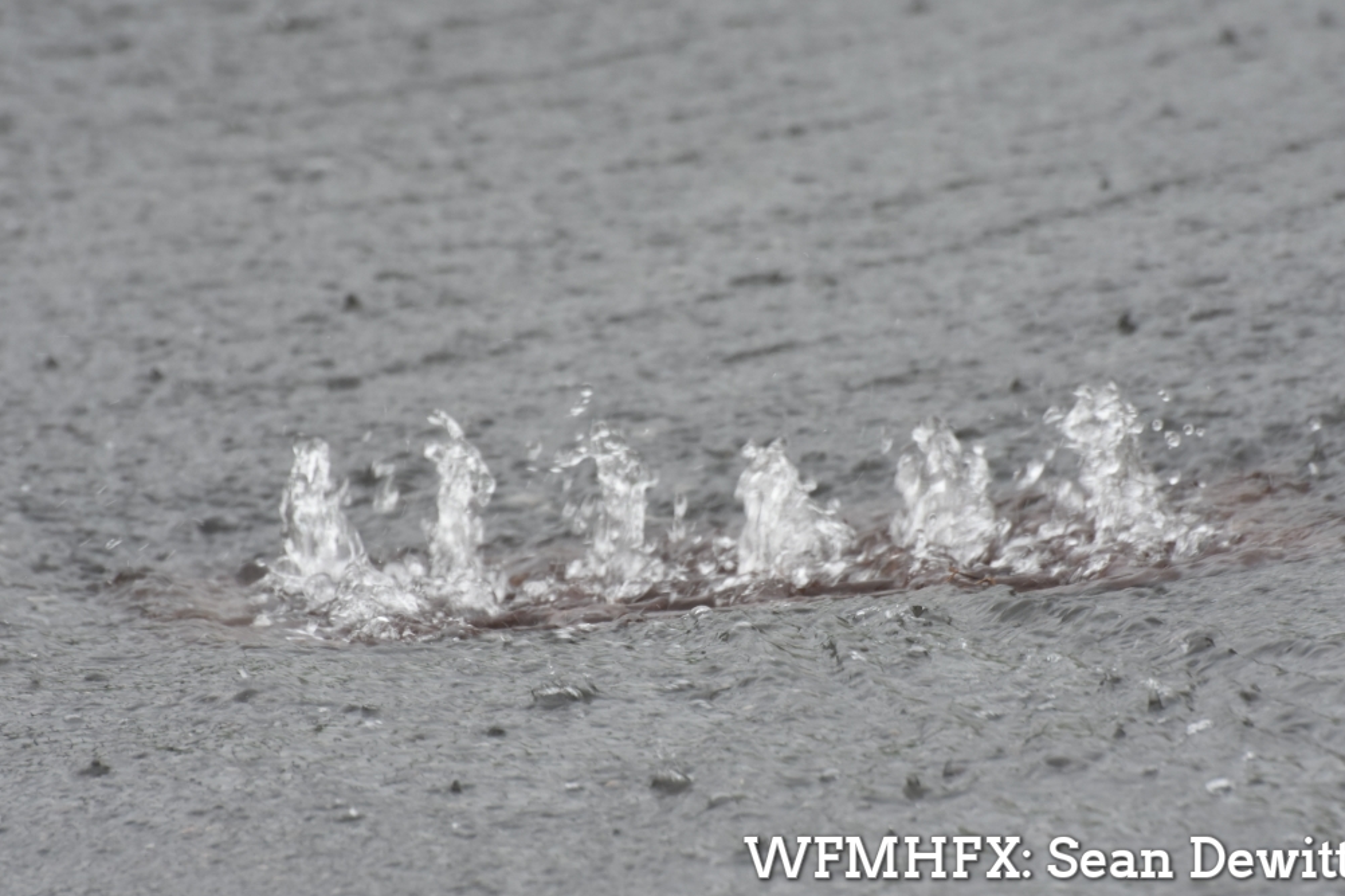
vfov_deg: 3.0
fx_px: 17177
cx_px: 674
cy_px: 439
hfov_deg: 4.5
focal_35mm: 460
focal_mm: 300
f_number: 8
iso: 500
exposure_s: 1/160
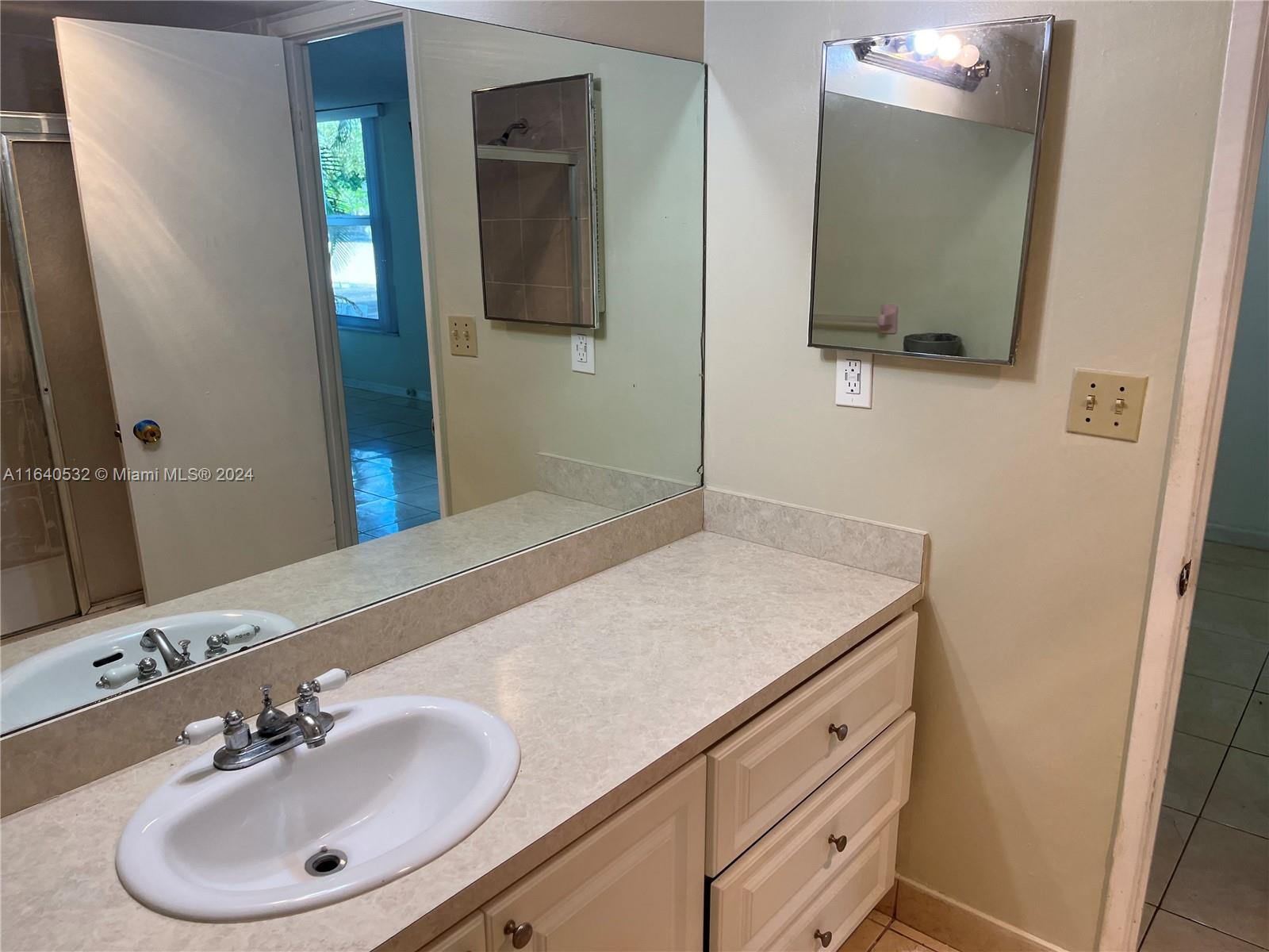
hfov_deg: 67.3
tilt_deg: -14.9
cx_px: 634
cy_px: 476
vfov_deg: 53.1
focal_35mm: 26
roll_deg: +0.3
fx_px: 953
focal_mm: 5.1
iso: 80
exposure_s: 1/120
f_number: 1.6
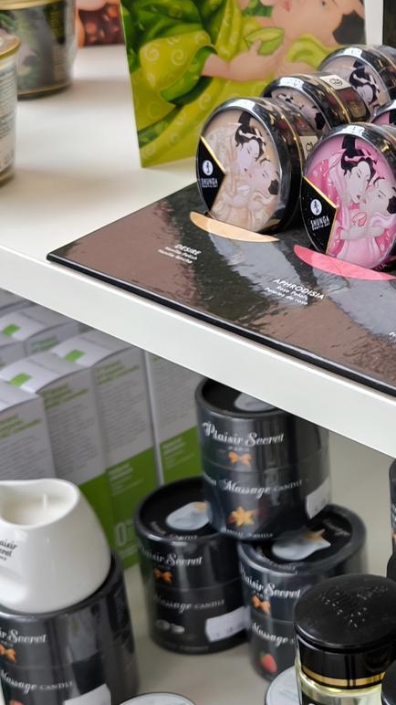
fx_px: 1214
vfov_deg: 32.3
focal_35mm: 65
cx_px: 496
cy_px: 320
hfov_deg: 17.5
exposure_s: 1/100
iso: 50
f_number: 1.9
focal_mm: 6.92
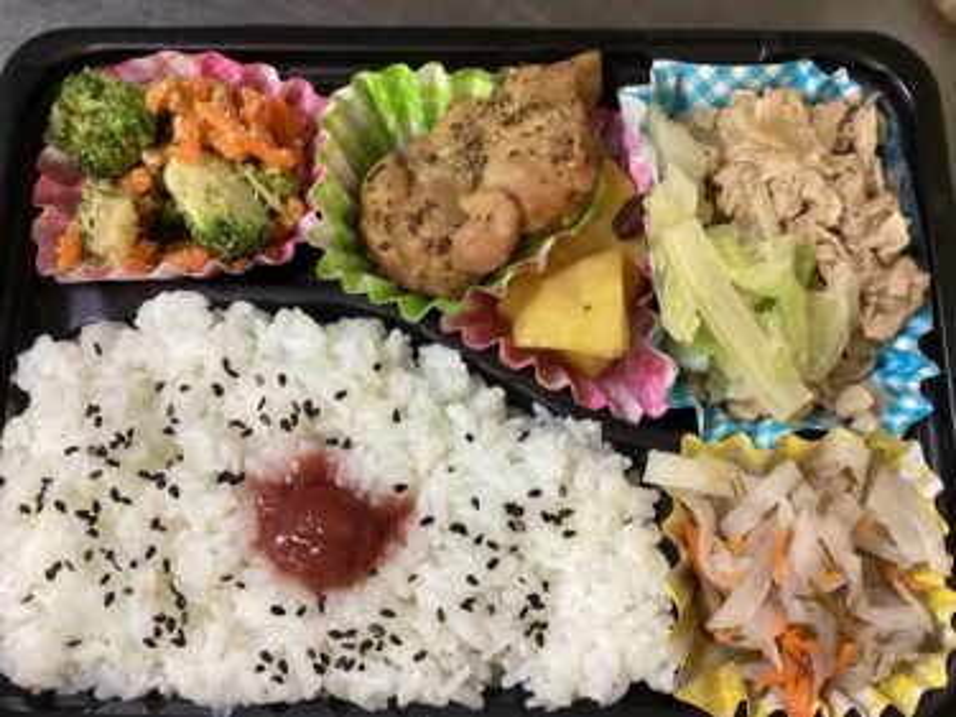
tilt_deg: -75.9
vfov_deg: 45.4
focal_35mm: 31
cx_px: 478
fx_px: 856
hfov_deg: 58.4
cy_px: 358
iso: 250
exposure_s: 1/60
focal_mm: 3.3
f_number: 2.4
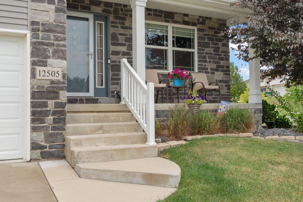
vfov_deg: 36.9
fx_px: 303
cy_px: 101
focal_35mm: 36
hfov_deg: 53.1
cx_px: 152
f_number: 9
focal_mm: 24
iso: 320
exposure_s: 1/60
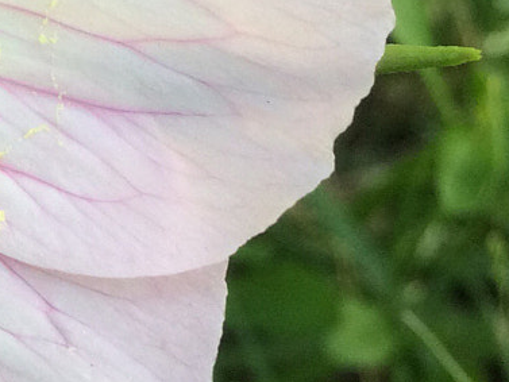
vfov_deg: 11.8
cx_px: -298
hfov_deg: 14.7
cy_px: -77
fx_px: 1809
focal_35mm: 123
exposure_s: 1/120
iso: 64
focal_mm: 4.15
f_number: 2.2
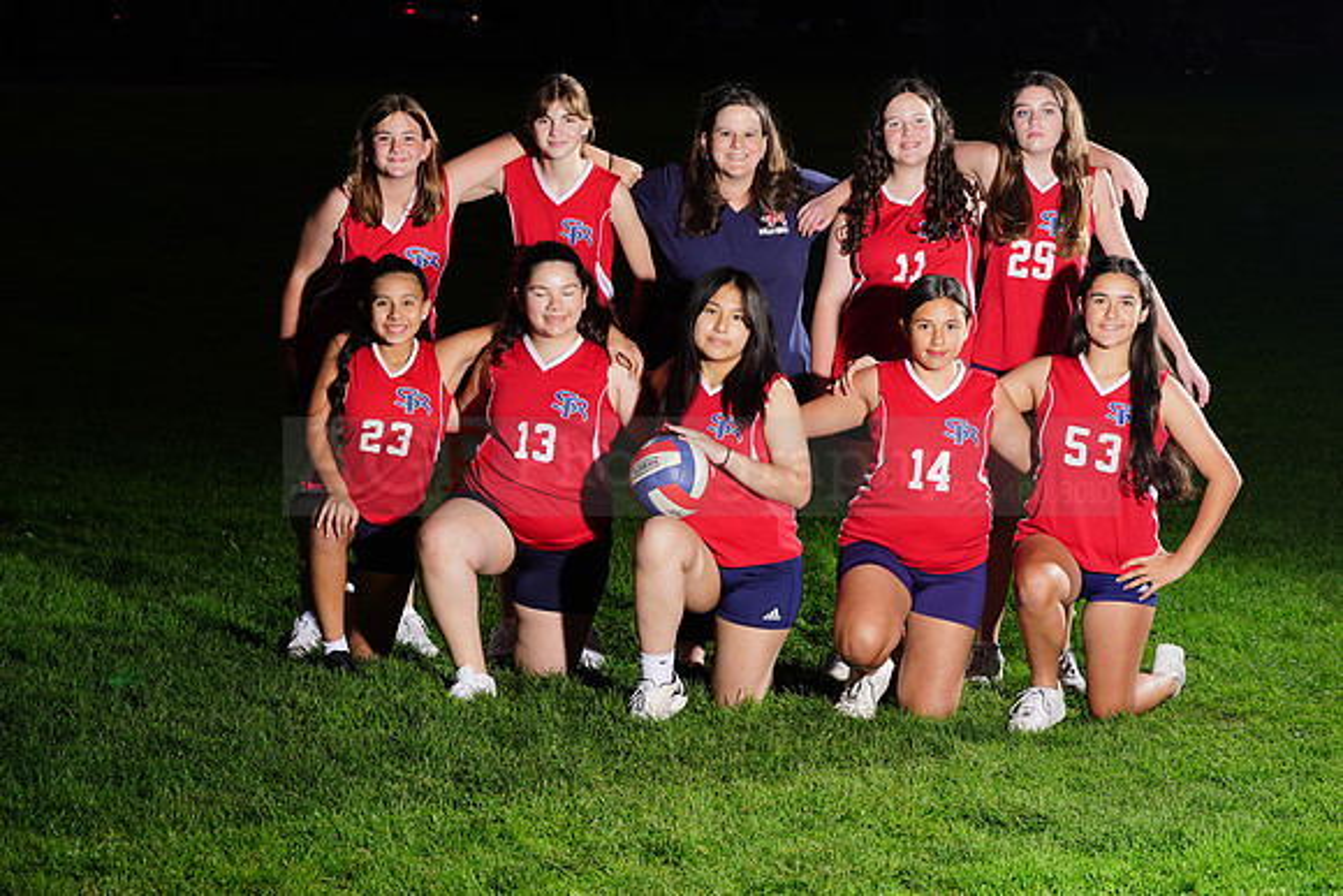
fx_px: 3731
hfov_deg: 20.4
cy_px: 448
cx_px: 672
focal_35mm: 100
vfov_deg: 13.7
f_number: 8
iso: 400
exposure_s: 1/125
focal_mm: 100
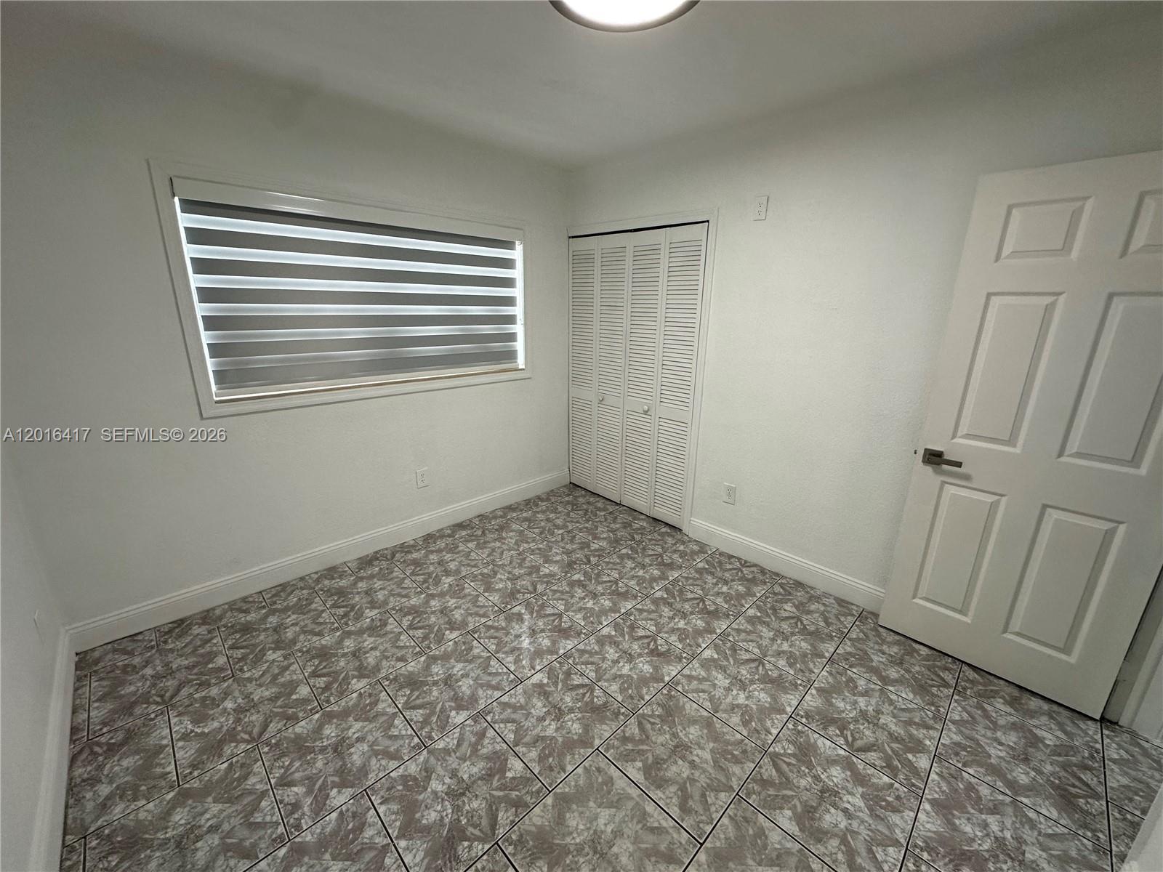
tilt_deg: -15.5
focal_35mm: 14
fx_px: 470
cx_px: 582
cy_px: 436
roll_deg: -1.1
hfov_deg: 102.1
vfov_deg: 85.7
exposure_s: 1/120
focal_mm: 2.22
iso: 160
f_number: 2.2
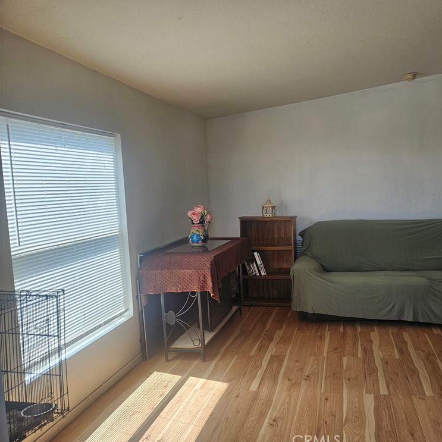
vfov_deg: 57.3
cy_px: 221
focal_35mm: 28
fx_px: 404
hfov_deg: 55.8
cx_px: 303
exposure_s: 1/225
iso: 40
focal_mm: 5.4
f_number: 1.8
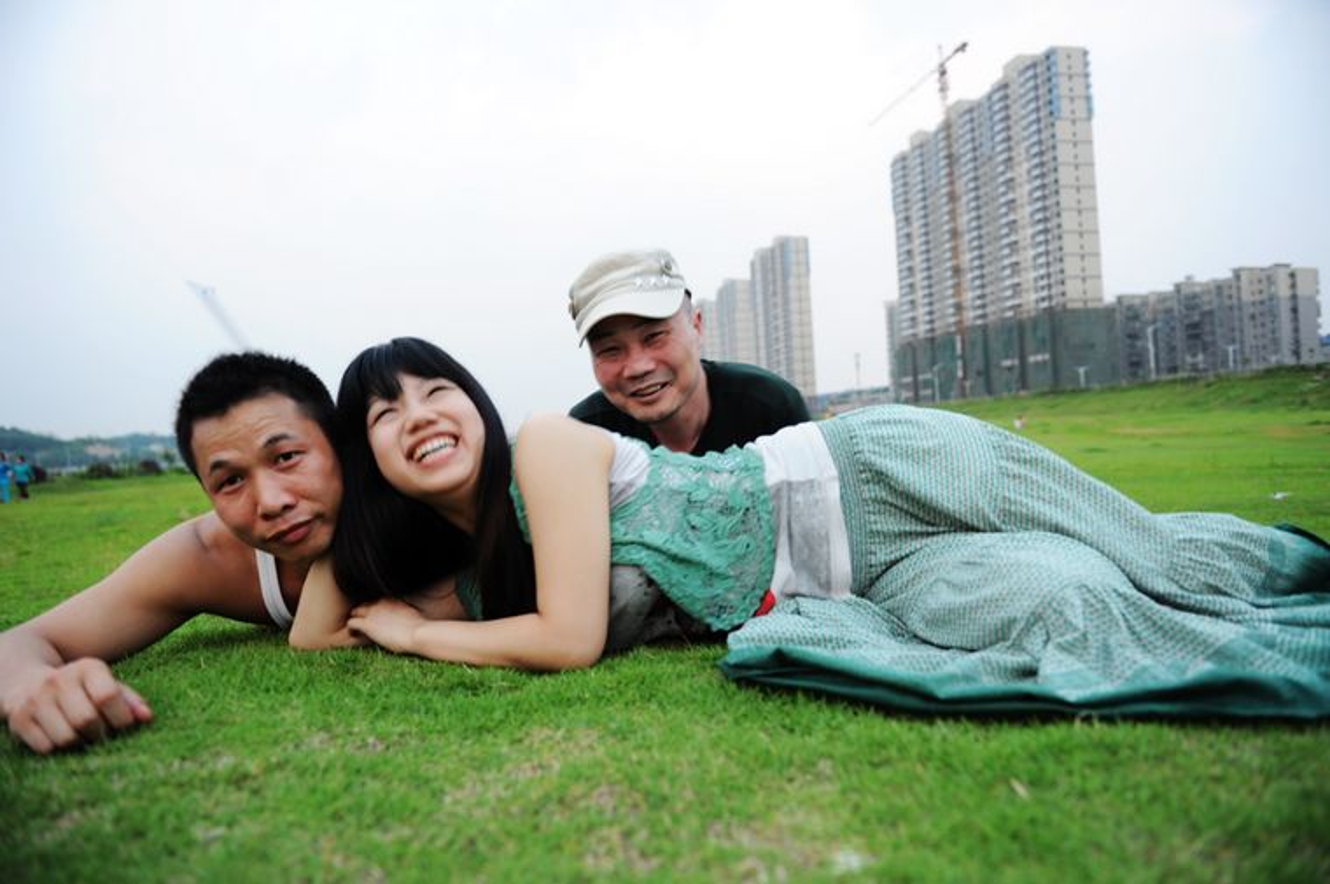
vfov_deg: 53.0
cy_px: 442
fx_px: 886
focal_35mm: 24
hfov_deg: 73.8
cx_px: 665
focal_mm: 24
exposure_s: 1/25
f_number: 3.2
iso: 200
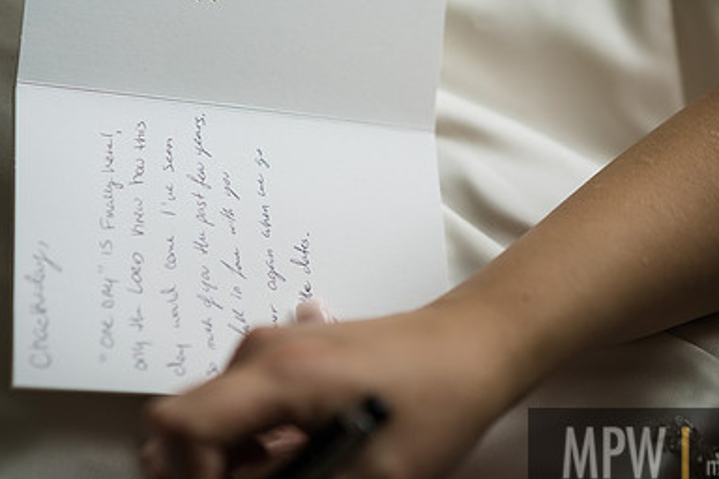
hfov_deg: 24.5
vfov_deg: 16.4
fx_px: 1658
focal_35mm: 83
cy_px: 164
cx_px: 320
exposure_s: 1/640
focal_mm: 55
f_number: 2
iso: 100
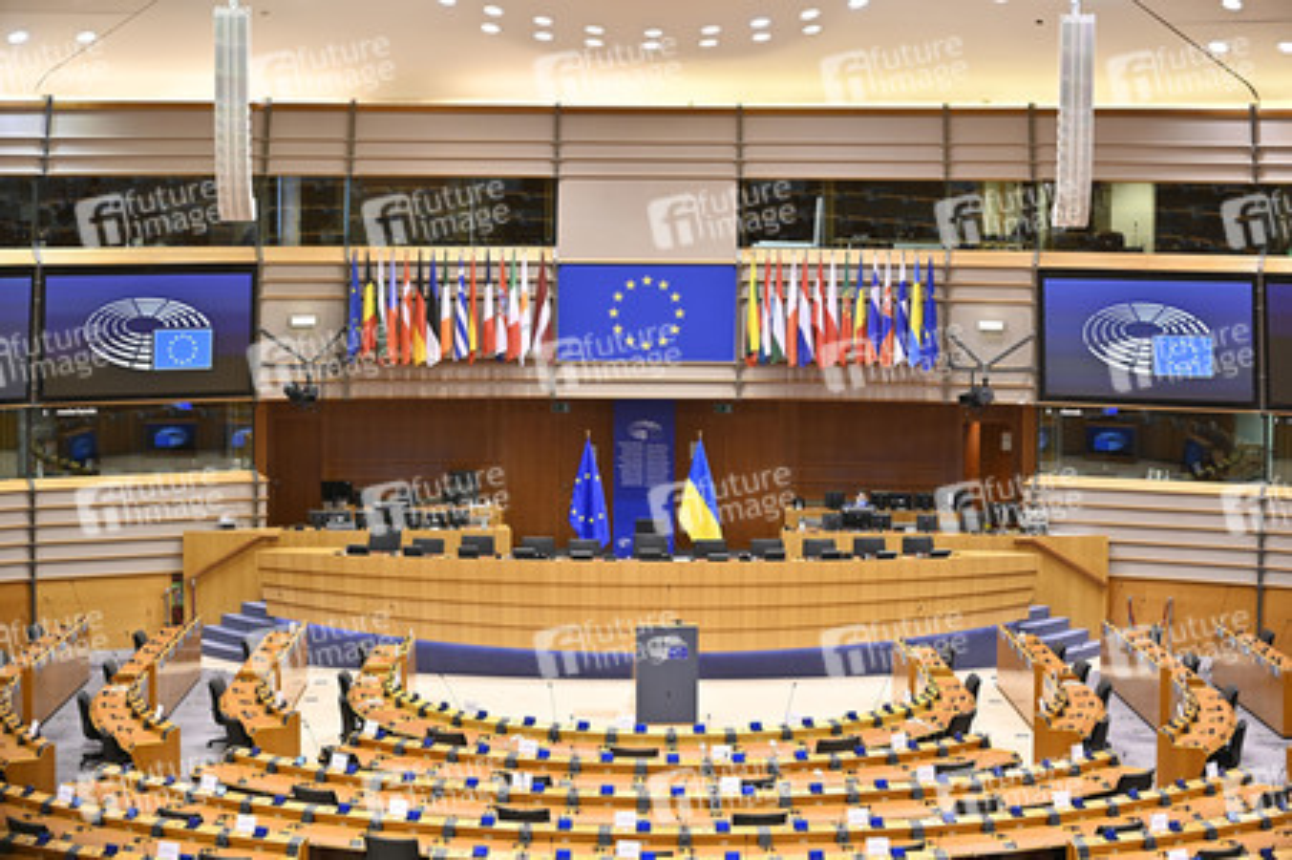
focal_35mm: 78
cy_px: 430
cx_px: 646
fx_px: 2797
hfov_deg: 26.0
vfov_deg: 17.5
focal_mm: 78
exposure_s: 1/200
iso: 800
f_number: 2.8
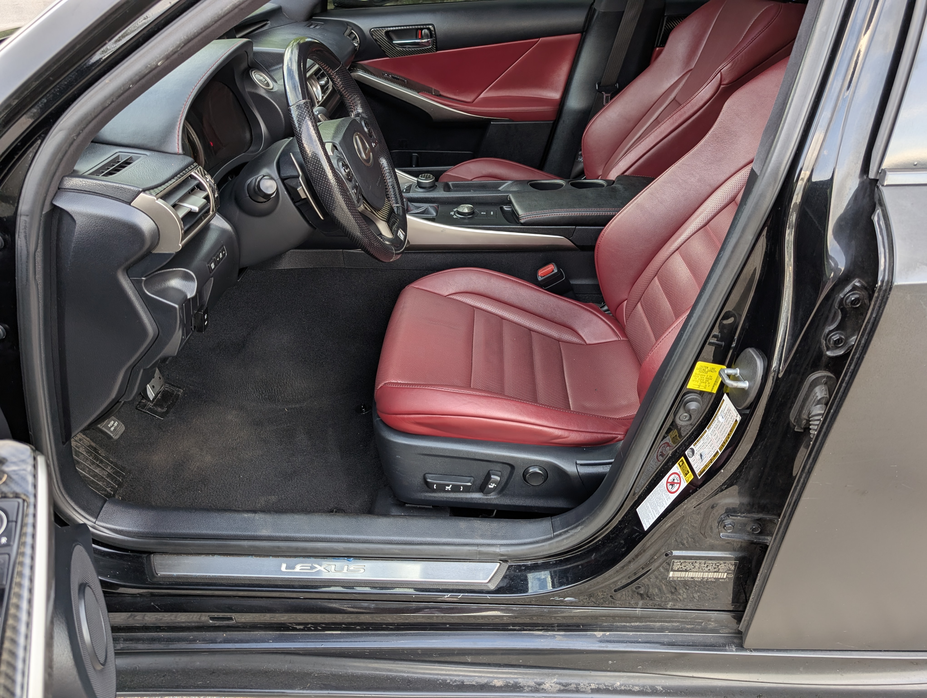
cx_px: 464
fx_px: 644
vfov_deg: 56.9
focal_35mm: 24
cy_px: 349
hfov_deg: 71.5
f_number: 1.68
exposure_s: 1/41.8
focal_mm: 6.9
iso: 21
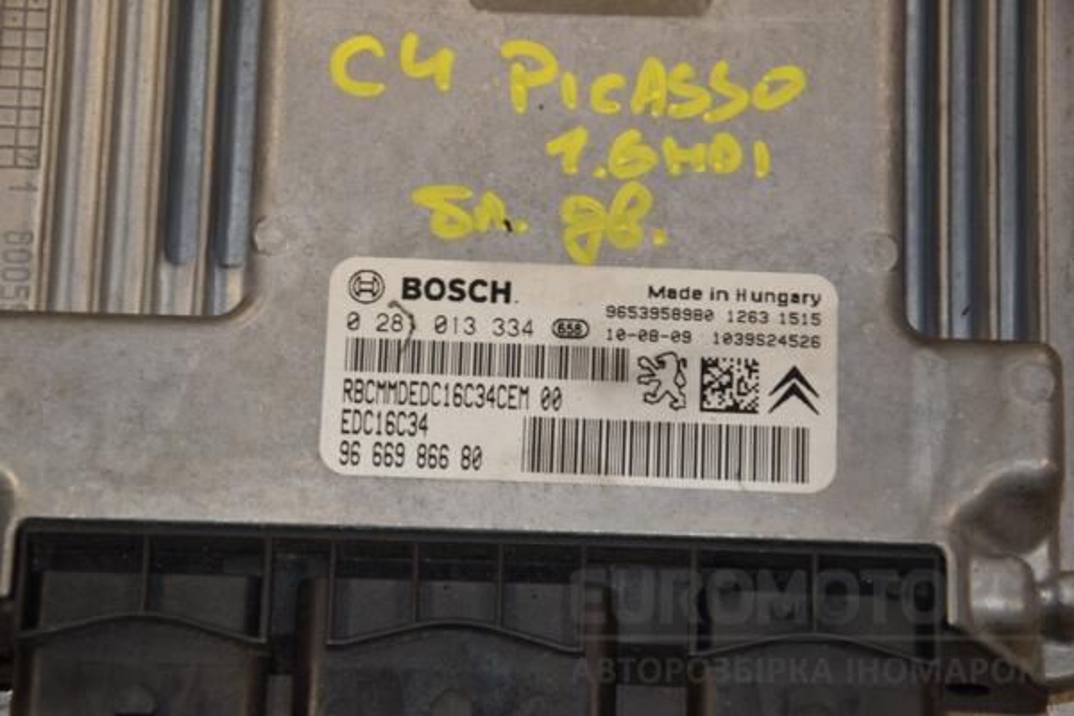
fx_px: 4698
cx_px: 537
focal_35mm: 158
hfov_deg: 13.0
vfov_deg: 8.7
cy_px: 358
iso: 800
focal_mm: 105
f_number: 7.1
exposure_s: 1/200
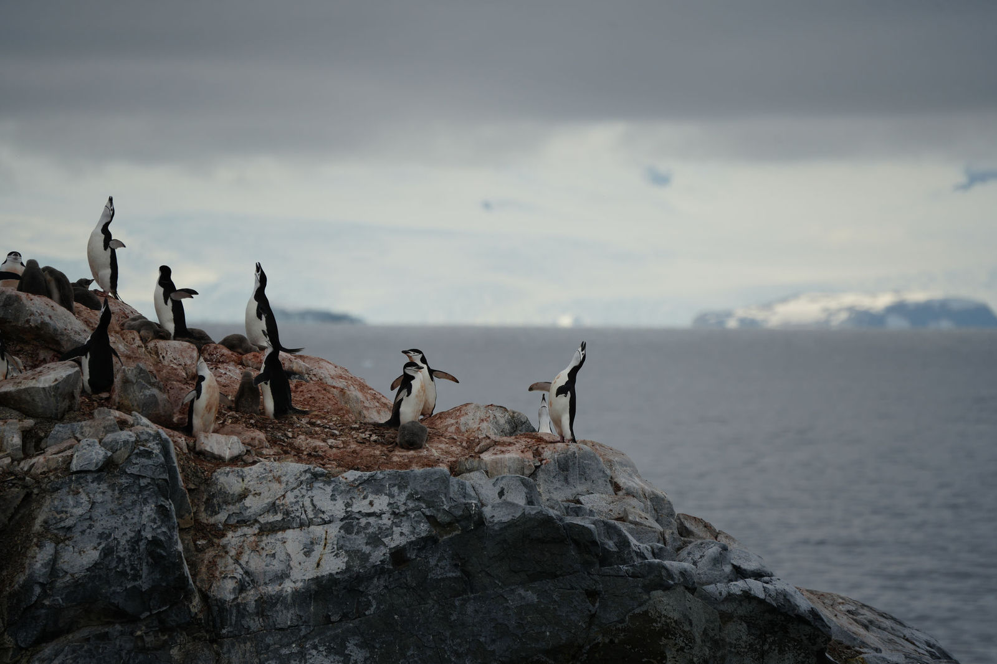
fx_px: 11075
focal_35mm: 400
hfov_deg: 5.2
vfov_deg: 3.4
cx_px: 498
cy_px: 332
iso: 100
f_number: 7.1
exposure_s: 1/500
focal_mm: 400
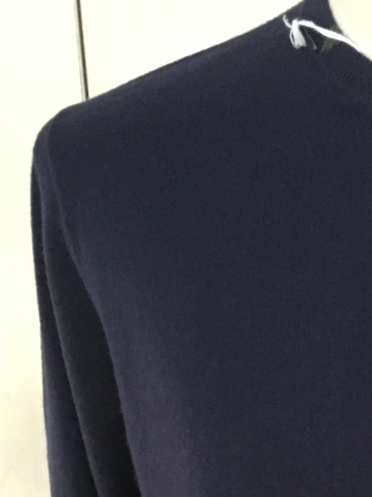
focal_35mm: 86
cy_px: 579
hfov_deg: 16.3
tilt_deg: -17.8
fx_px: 1232
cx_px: 474
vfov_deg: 21.3
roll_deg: +0.1
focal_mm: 4.15
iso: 160
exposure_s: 1/8
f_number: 2.2
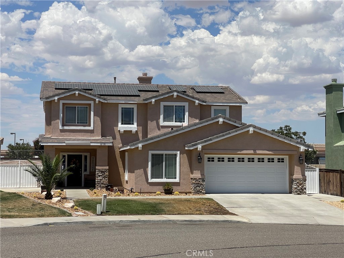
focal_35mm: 64
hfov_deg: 30.3
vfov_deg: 22.9
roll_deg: -0.6
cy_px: 129
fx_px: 636
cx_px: 172
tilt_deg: +2.8
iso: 20
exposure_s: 1/2597
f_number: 2.2
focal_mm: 7.5
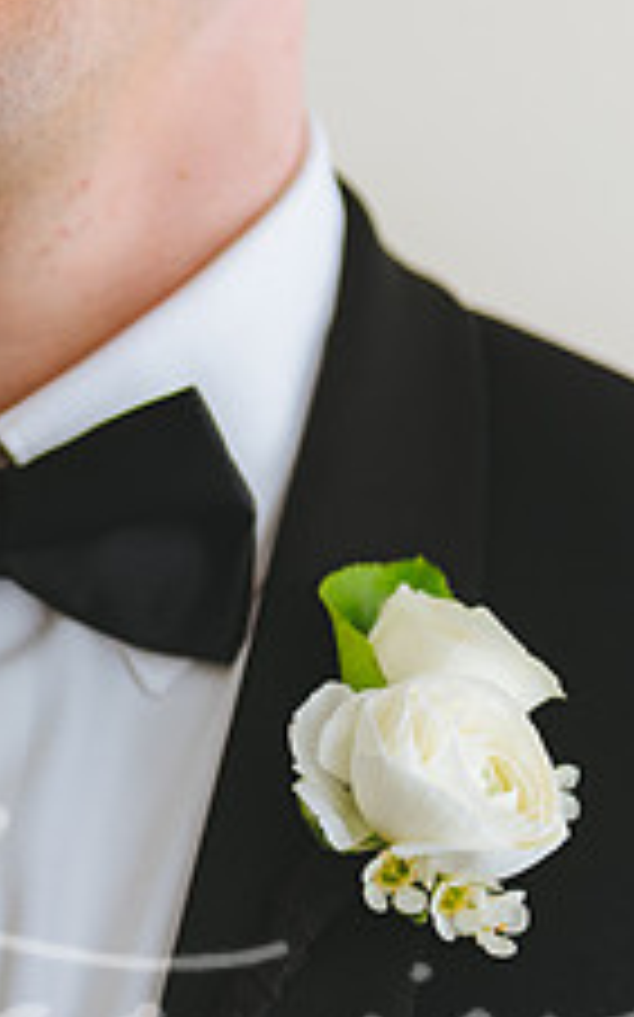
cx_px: -252
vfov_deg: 16.0
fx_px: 3626
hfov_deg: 9.8
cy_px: 547
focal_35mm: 131
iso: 400
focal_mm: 50
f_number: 2.8
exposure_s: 1/500
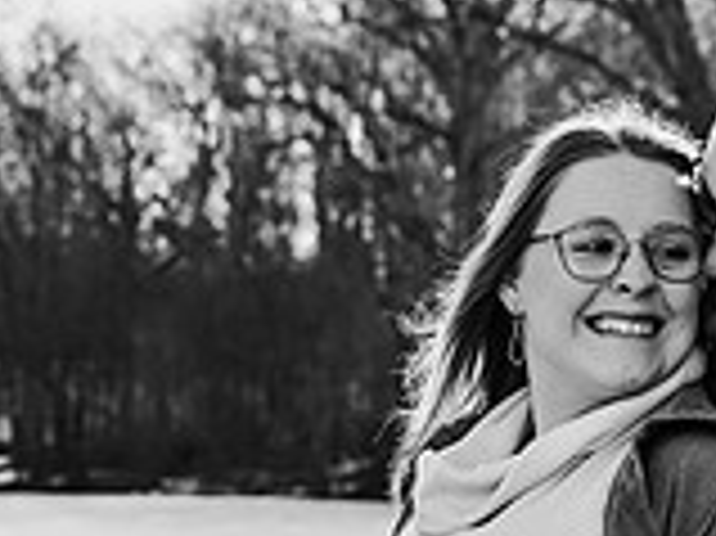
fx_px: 4216
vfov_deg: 7.3
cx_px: 680
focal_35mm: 204
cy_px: 480
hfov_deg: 9.7
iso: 320
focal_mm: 58
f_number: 5.6
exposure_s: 1/500
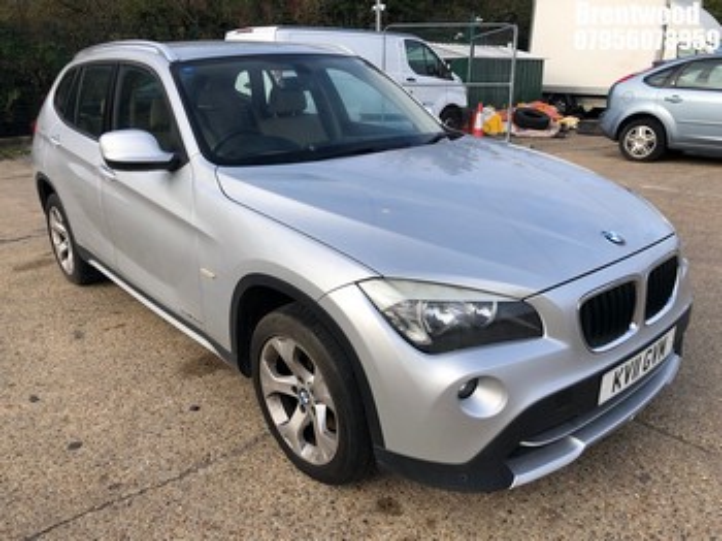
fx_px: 584
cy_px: 270
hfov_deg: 63.5
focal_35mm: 28
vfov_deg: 49.7
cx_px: 361
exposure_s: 1/827
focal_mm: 4
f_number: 1.8
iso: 20
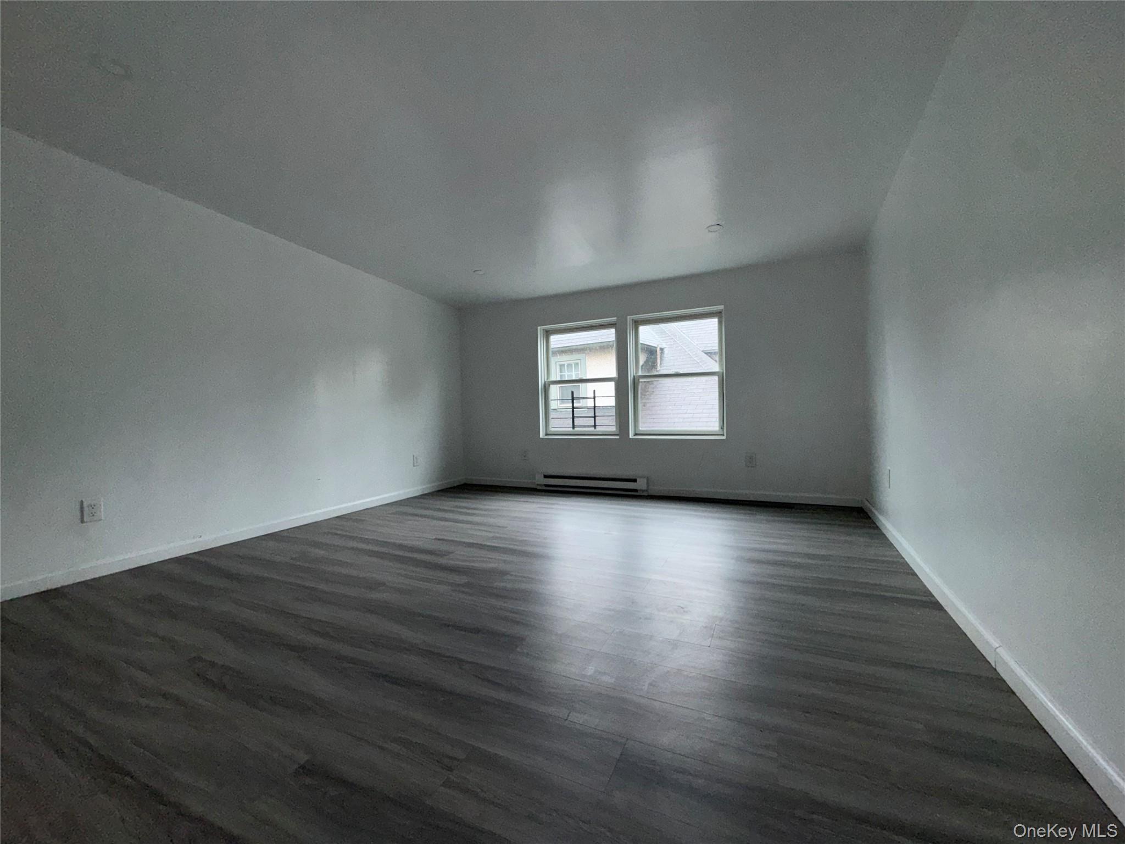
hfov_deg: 102.1
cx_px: 562
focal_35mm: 14
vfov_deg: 85.7
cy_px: 422
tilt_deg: -2.4
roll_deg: +1.3
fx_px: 455
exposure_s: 1/122
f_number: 2.2
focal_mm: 2.22
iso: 64
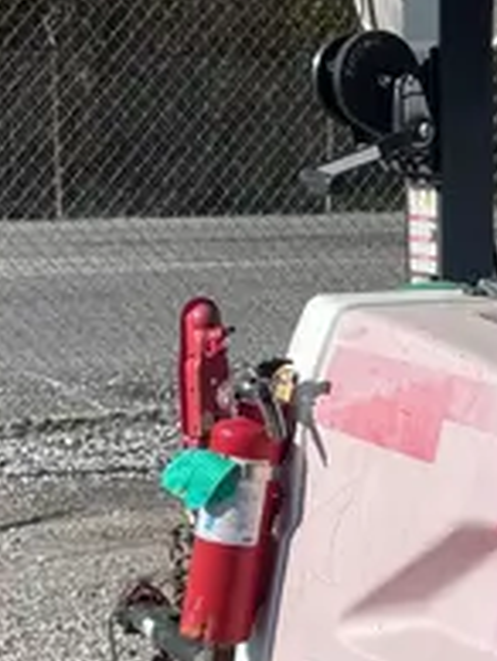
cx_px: 654
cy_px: 428
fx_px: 1872
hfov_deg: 14.5
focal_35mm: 98
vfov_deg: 20.0
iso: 32
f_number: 1.6
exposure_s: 1/4464
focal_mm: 4.2
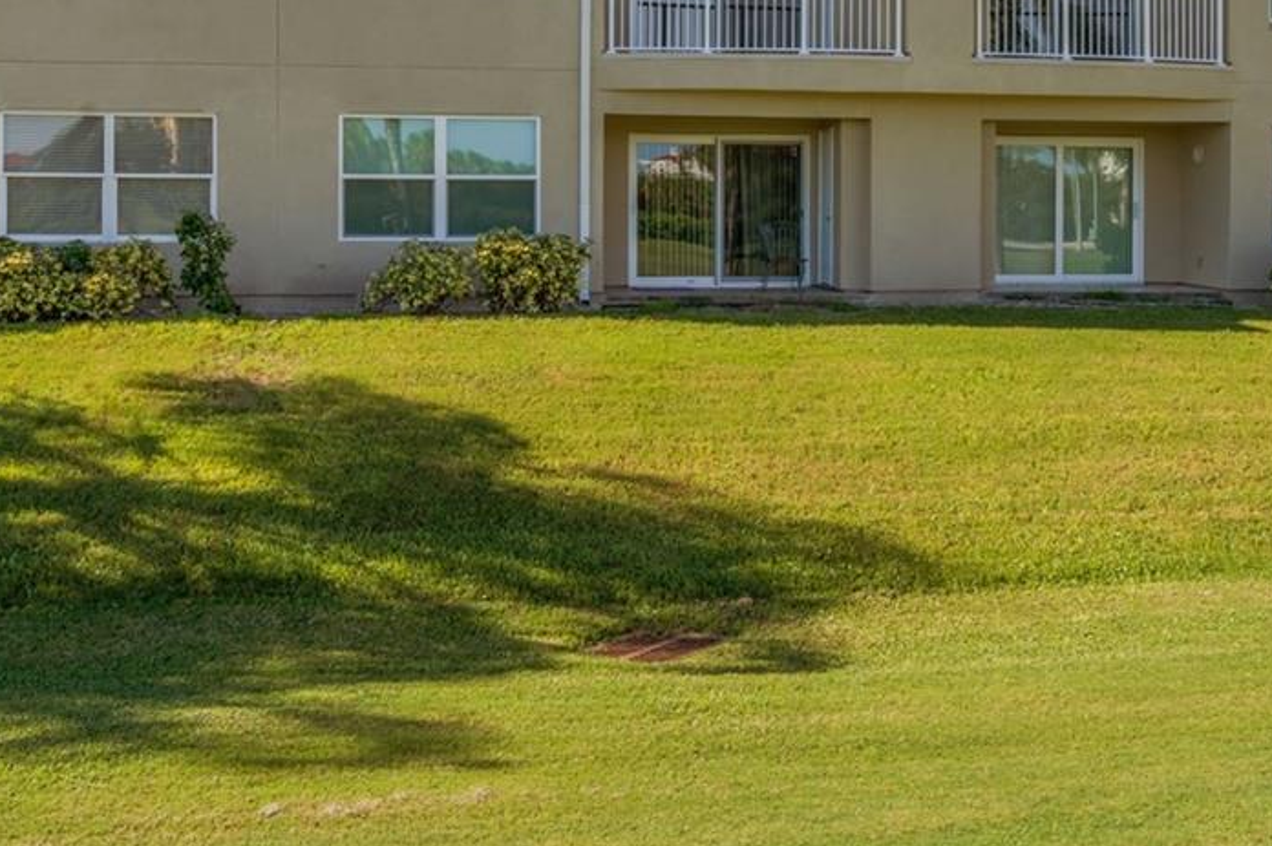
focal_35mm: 46
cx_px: 709
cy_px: -7
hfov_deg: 42.7
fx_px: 1624
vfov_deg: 27.5
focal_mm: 20
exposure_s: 1/45
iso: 100
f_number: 16
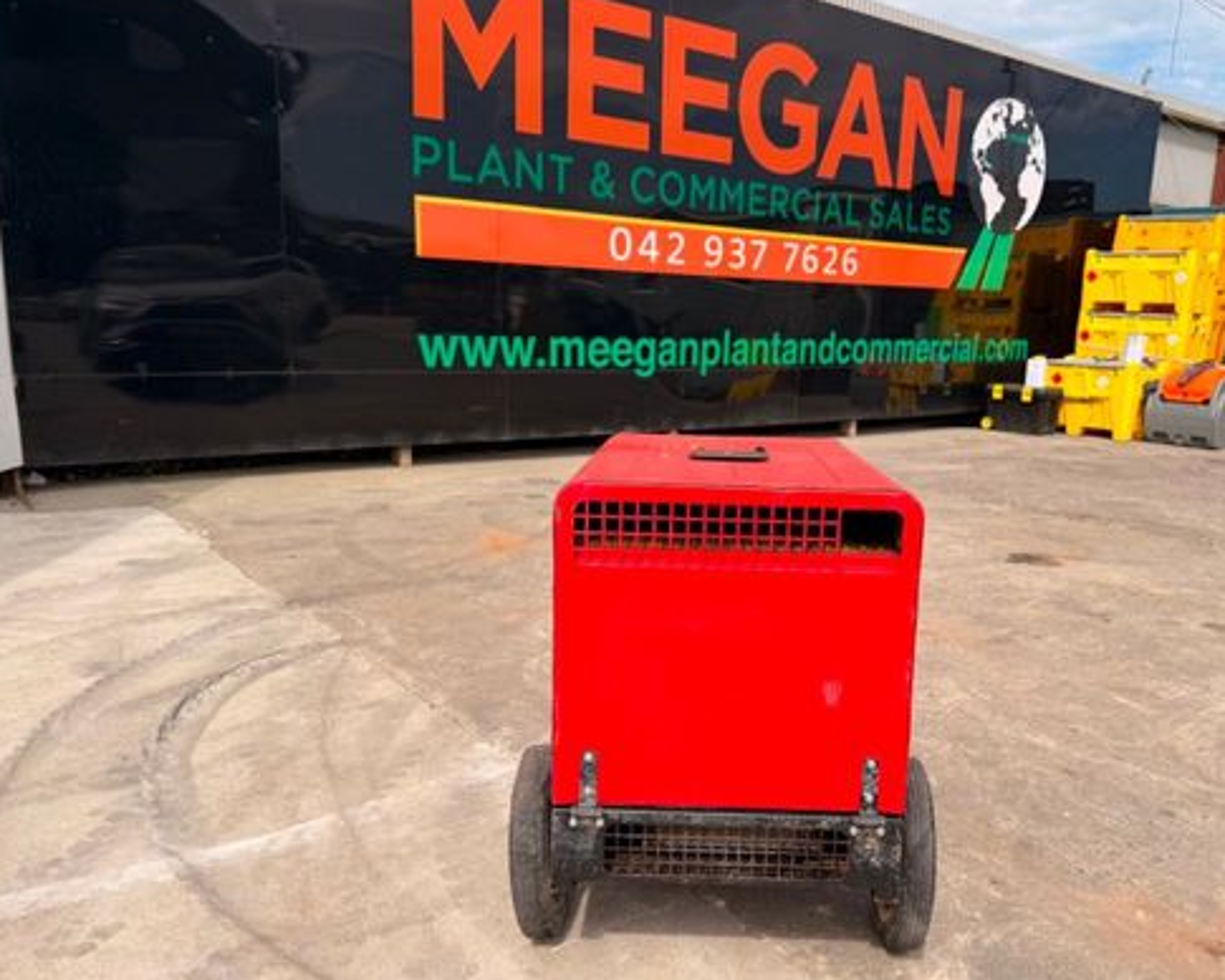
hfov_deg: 60.2
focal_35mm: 29
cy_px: 541
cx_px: 695
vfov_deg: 49.9
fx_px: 1051
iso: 80
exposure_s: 1/3759
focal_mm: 6.76
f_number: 1.78
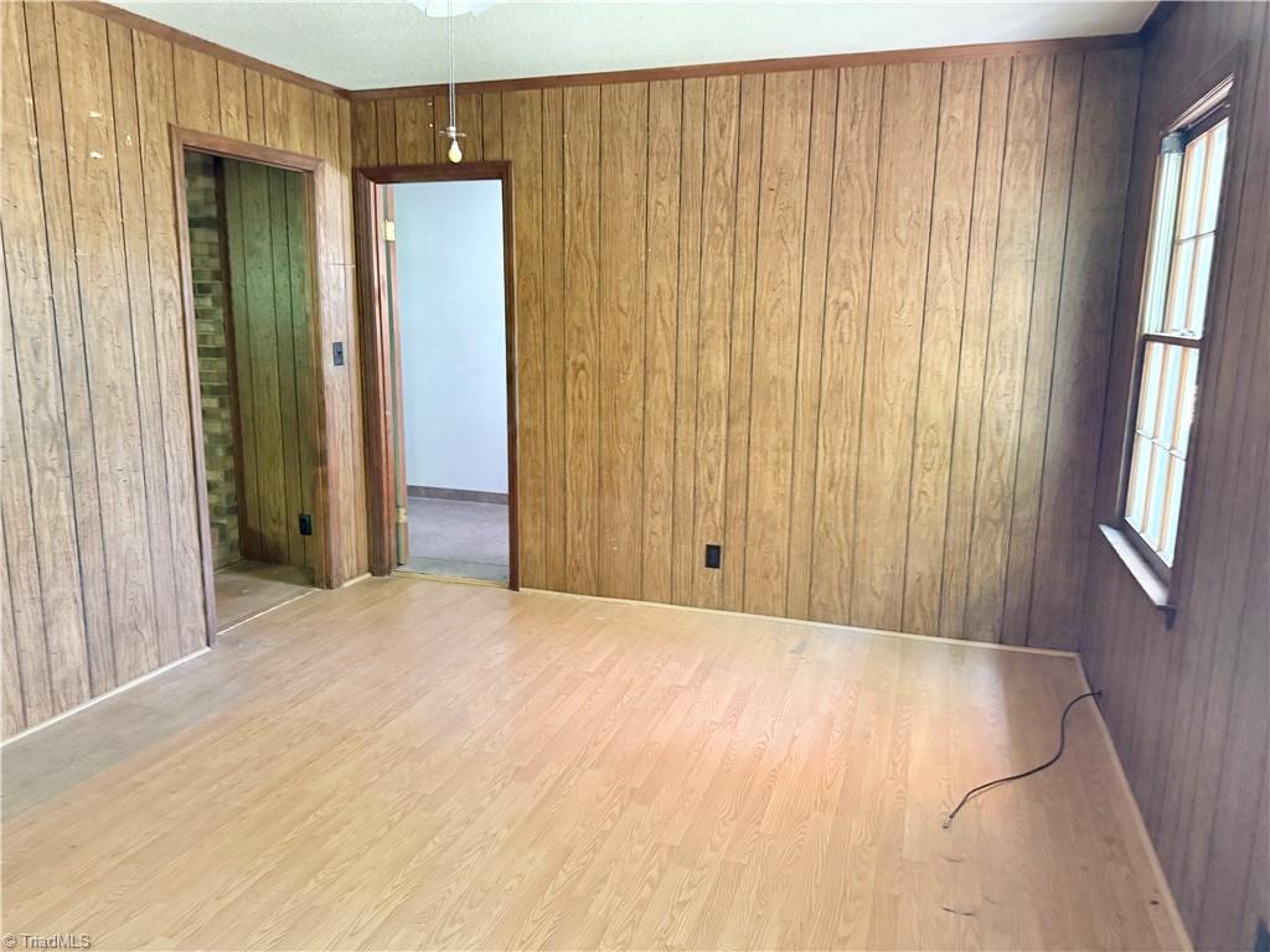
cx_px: 635
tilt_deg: -10.8
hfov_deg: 71.6
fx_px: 881
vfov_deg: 56.8
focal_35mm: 24
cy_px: 476
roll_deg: -0.5
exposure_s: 1/37
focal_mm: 6.76
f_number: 1.78
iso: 1000
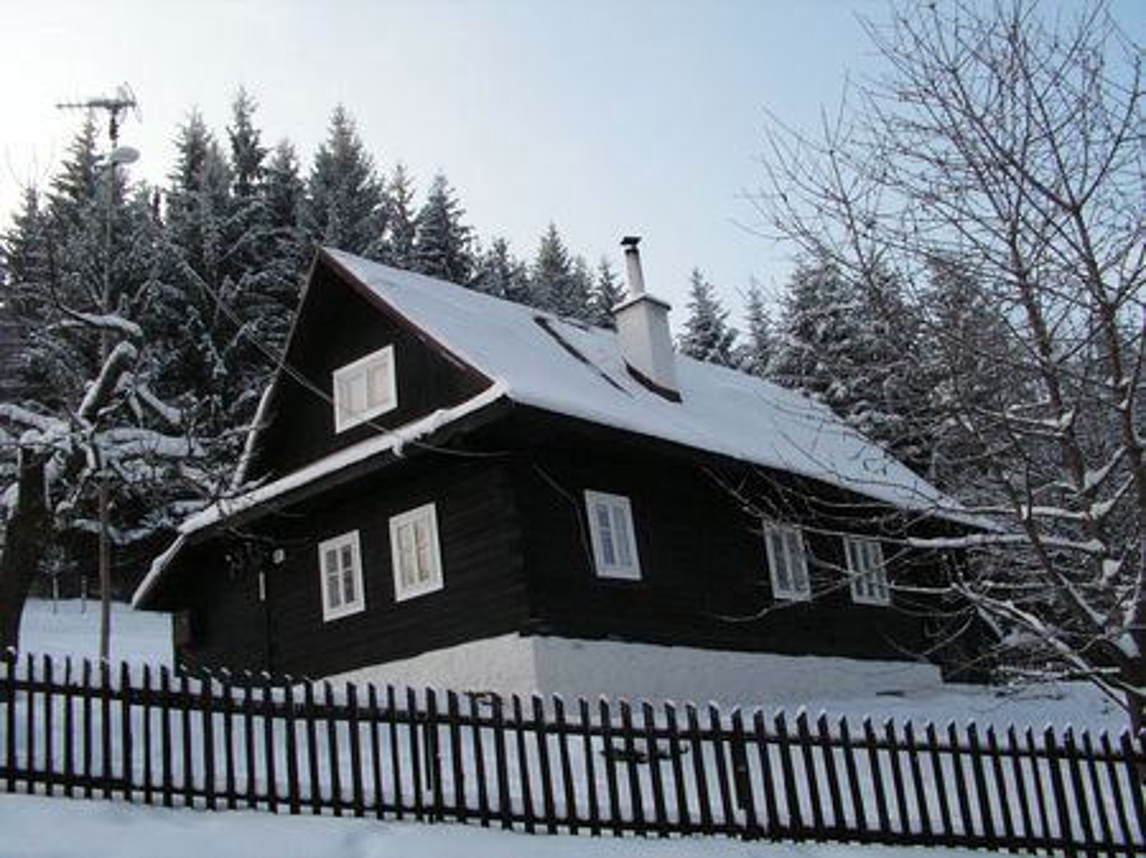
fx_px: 1191
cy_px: 429
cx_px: 573
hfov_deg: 51.4
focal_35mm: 36
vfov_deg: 39.6
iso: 100
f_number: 8
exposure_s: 1/200
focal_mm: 6
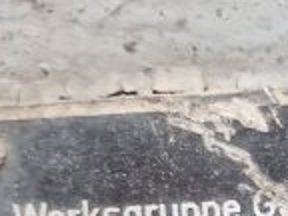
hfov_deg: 17.1
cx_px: 456
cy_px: 312
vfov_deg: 13.7
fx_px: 849
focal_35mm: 102
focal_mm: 5.4
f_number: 1.8
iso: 50
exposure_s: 1/180
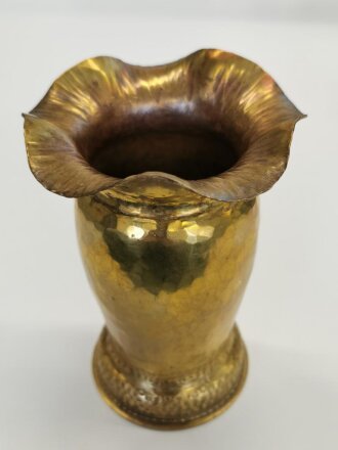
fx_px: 521
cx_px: 169
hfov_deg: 36.0
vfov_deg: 46.8
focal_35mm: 40
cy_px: 225
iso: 160
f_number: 1.6
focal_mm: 5.56
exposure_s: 1/100
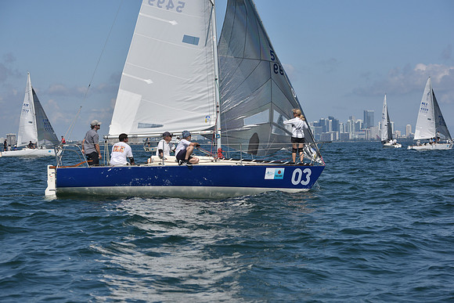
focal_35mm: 82
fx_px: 1034
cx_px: 227
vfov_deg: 16.7
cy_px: 152
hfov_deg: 24.8
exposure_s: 1/1000
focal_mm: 82
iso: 250
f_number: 7.1
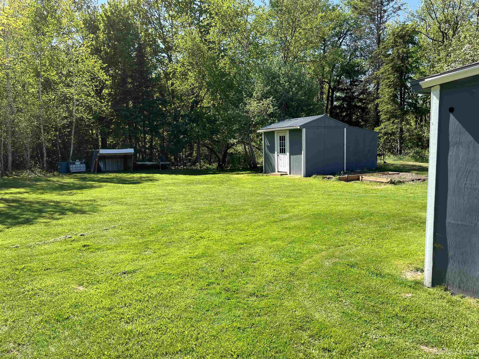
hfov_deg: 67.3
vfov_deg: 53.1
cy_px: 180
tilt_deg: -6.7
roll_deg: +0.8
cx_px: 240
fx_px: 360
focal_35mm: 26
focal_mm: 5.1
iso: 50
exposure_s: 1/1325
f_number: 1.6
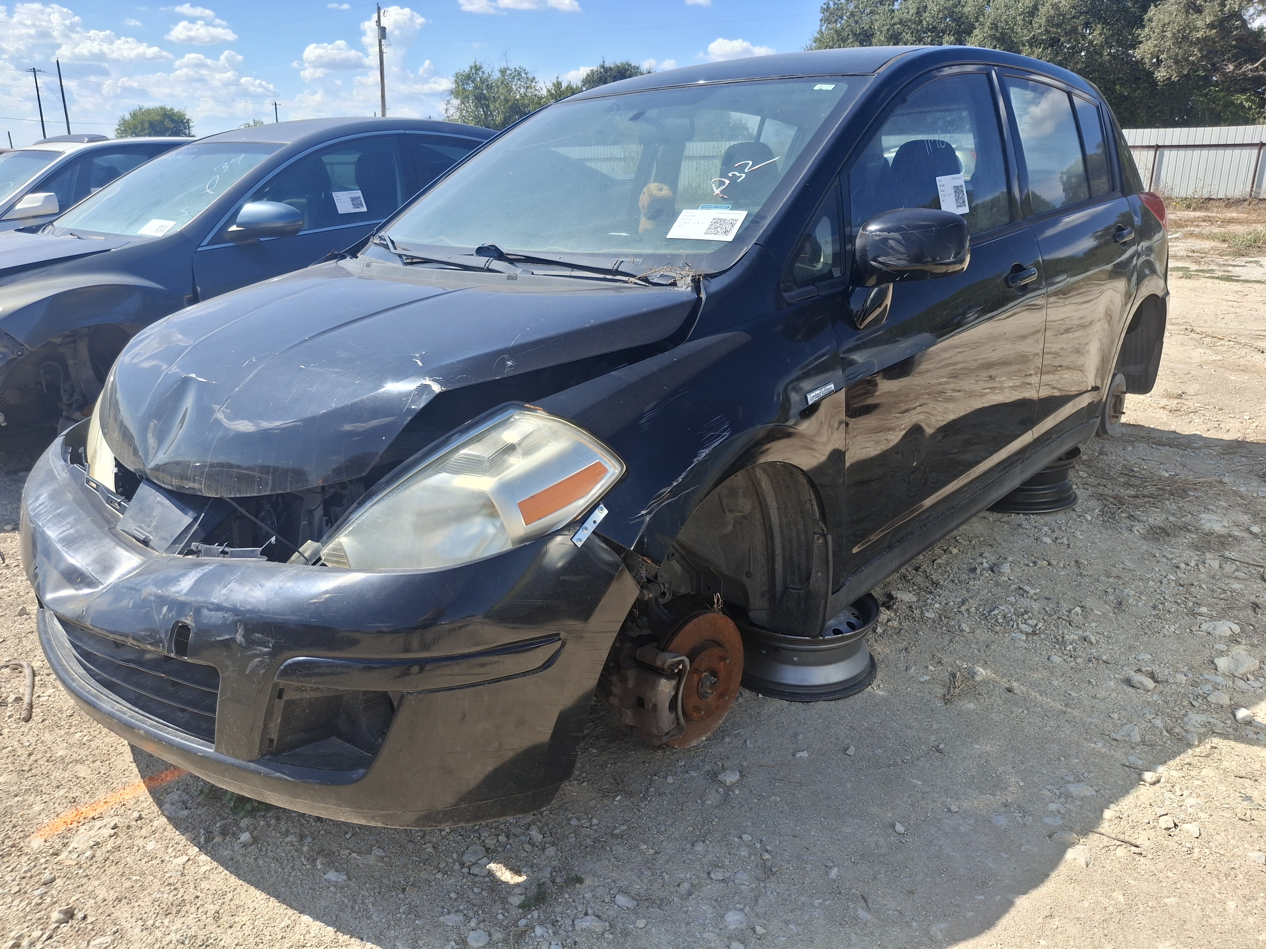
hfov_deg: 69.4
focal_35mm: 25
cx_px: 633
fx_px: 914
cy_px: 474
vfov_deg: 54.9
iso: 32
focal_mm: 4.69
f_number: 1.8
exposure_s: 1/1869
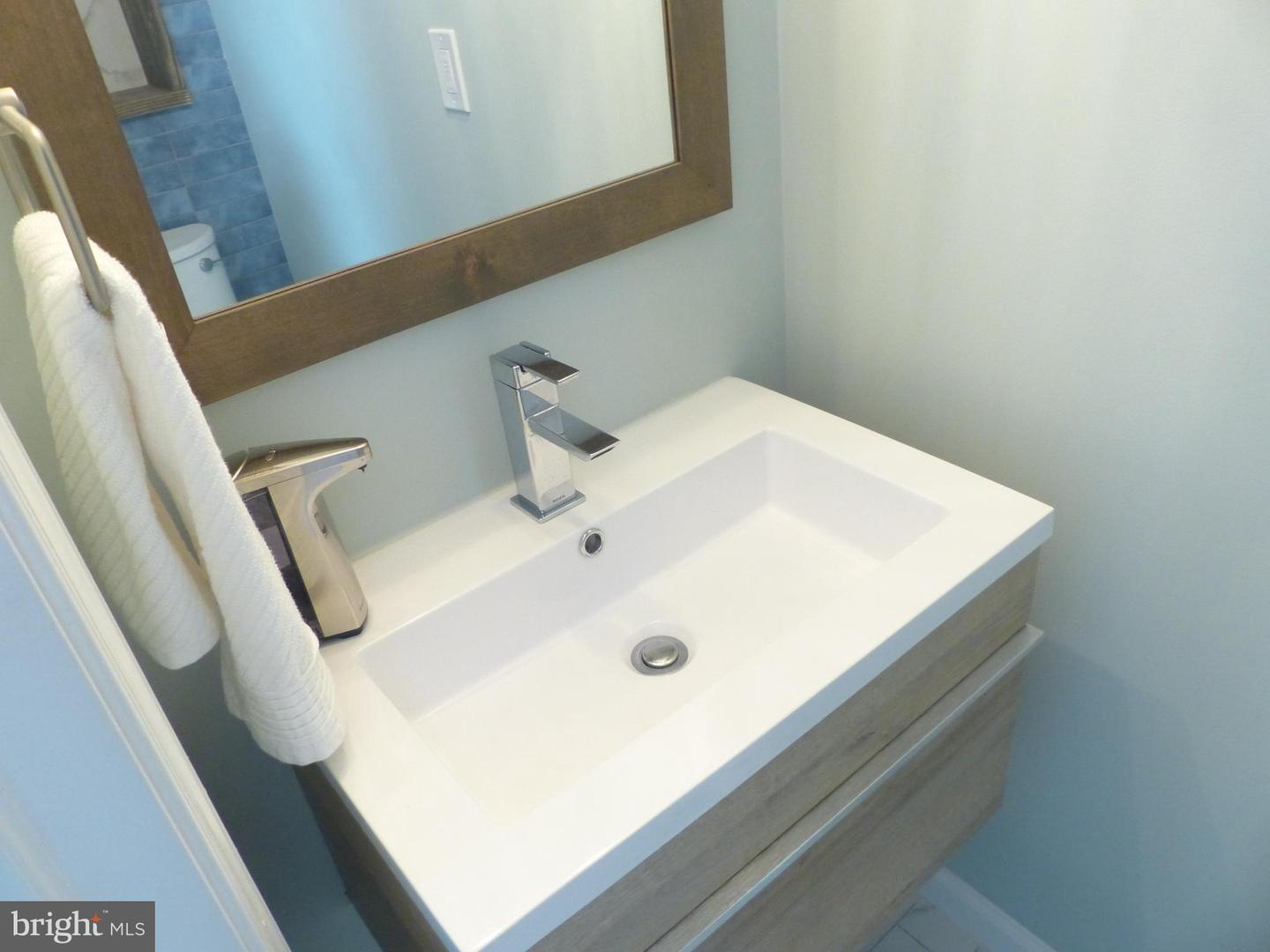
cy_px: 476
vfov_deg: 54.9
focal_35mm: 25
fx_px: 917
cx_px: 635
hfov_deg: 69.4
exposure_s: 1/25
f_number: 3.5
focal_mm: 4.5
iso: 400
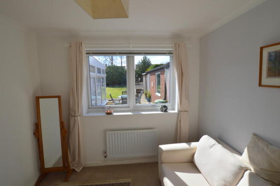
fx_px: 117
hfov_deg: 100.4
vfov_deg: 77.2
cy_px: 93
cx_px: 140
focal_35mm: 15
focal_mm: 10
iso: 100
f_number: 7.1
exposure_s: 1/200
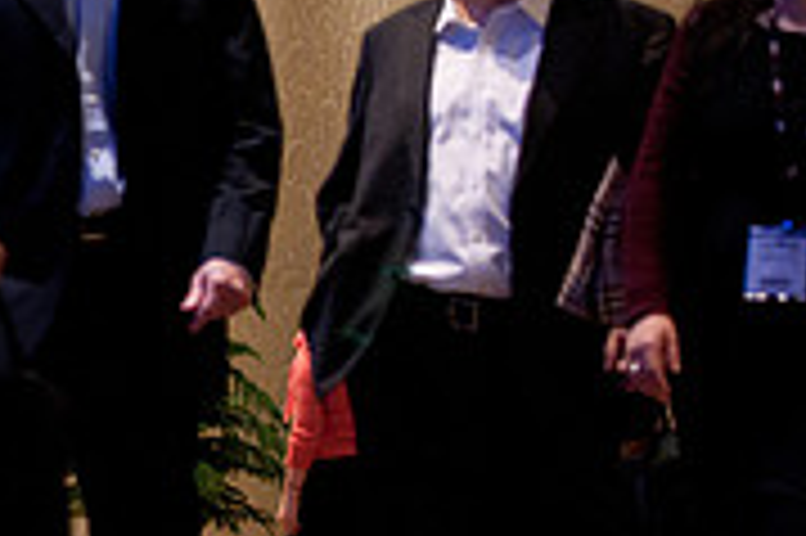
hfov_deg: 6.0
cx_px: -441
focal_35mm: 340
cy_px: 110
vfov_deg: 4.0
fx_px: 7605
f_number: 2.8
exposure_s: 1/80
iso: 1000
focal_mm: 70
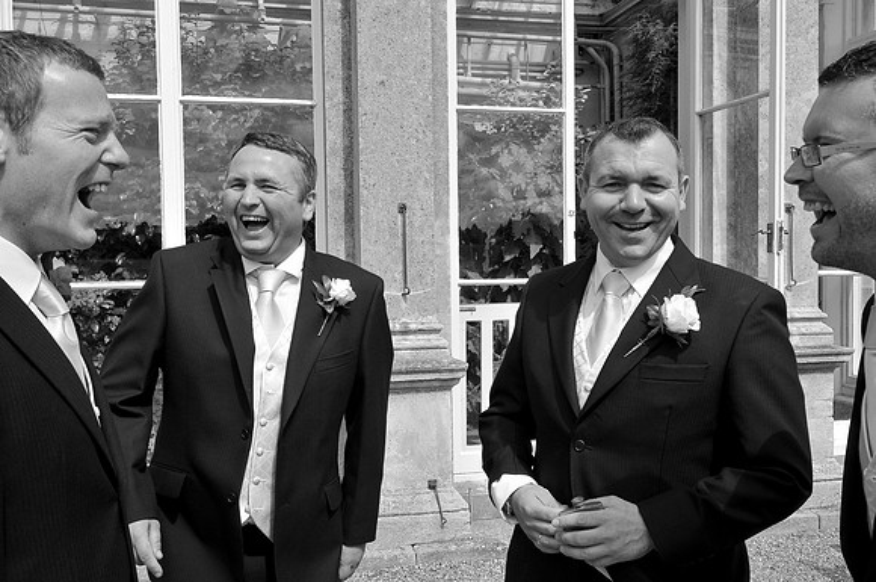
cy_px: 291
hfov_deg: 55.2
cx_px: 438
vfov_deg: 38.3
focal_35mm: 34
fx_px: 838
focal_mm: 23
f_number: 11
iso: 400
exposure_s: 1/320
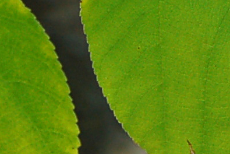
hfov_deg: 9.0
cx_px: 185
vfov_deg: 5.8
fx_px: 1458
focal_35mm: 228
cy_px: -247
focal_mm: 20
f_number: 4
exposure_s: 1/400
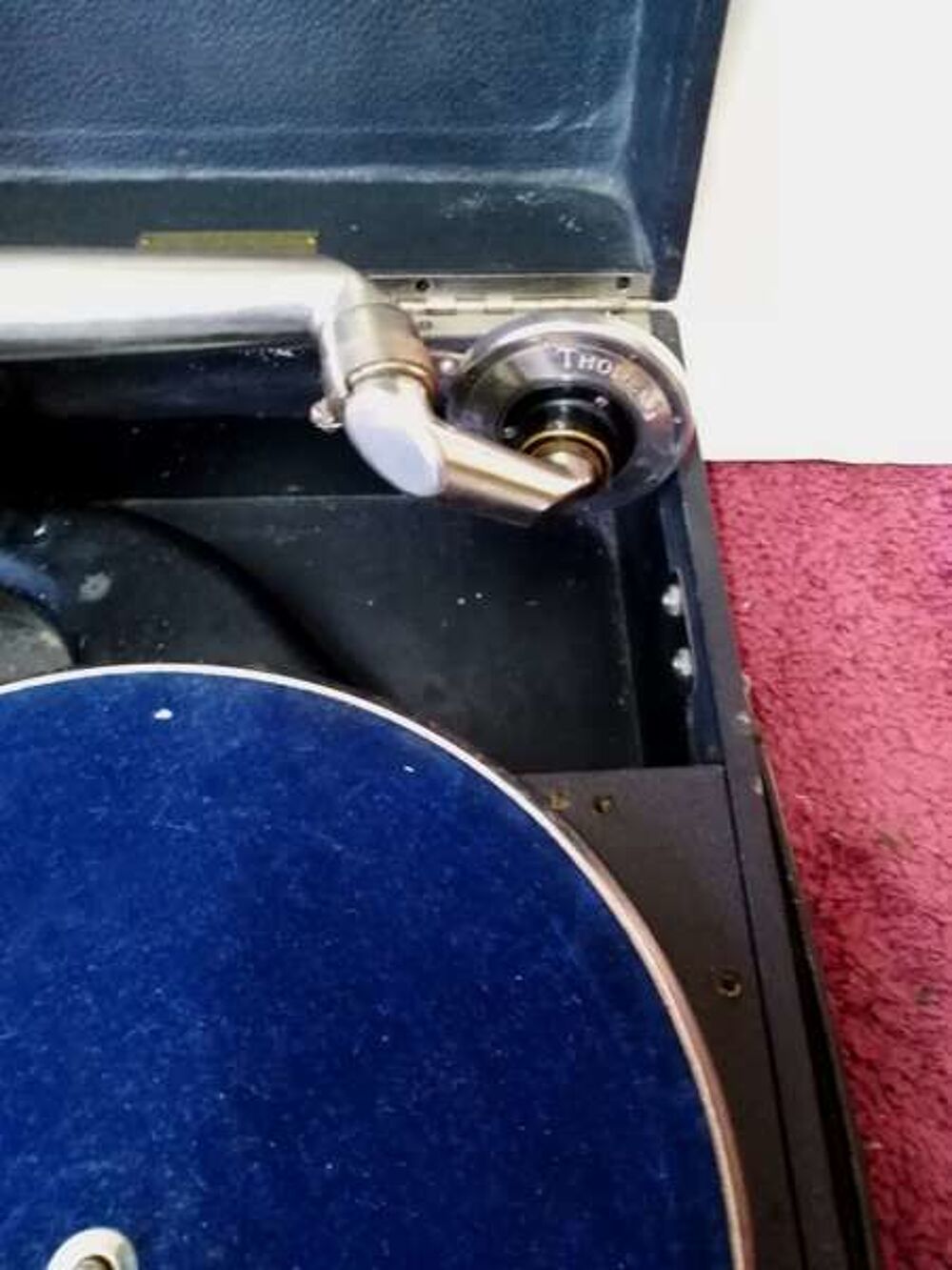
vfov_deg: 67.3
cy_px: 635
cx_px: 476
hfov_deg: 53.1
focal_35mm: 26
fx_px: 953
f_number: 2.2
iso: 1798
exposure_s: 1/12.5
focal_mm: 3.46
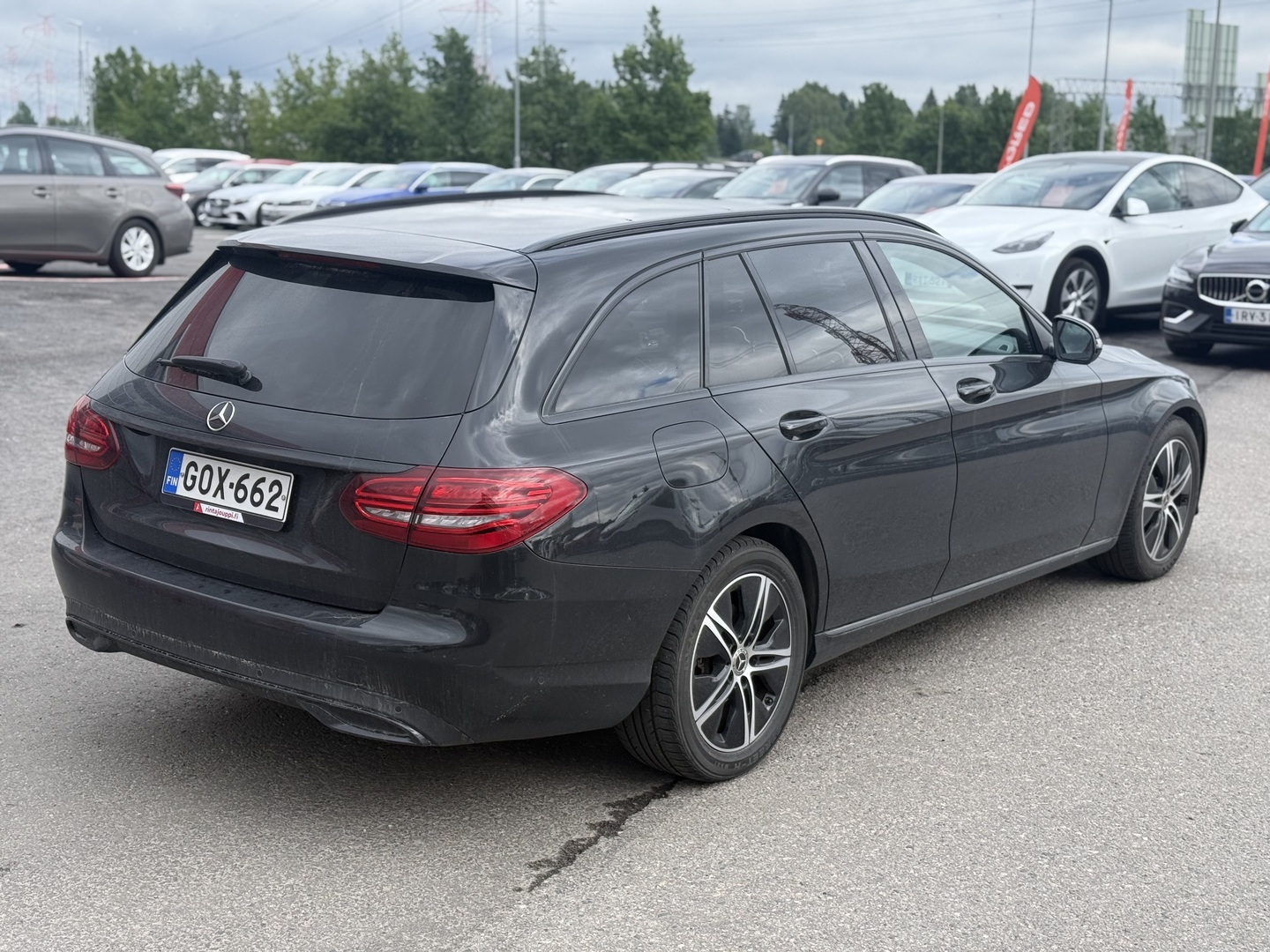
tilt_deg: -9.9
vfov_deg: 30.3
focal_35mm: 48
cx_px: 635
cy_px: 476
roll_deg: -0.6
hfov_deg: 39.7
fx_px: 1761
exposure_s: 1/1242
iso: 80
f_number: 1.78
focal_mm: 6.76
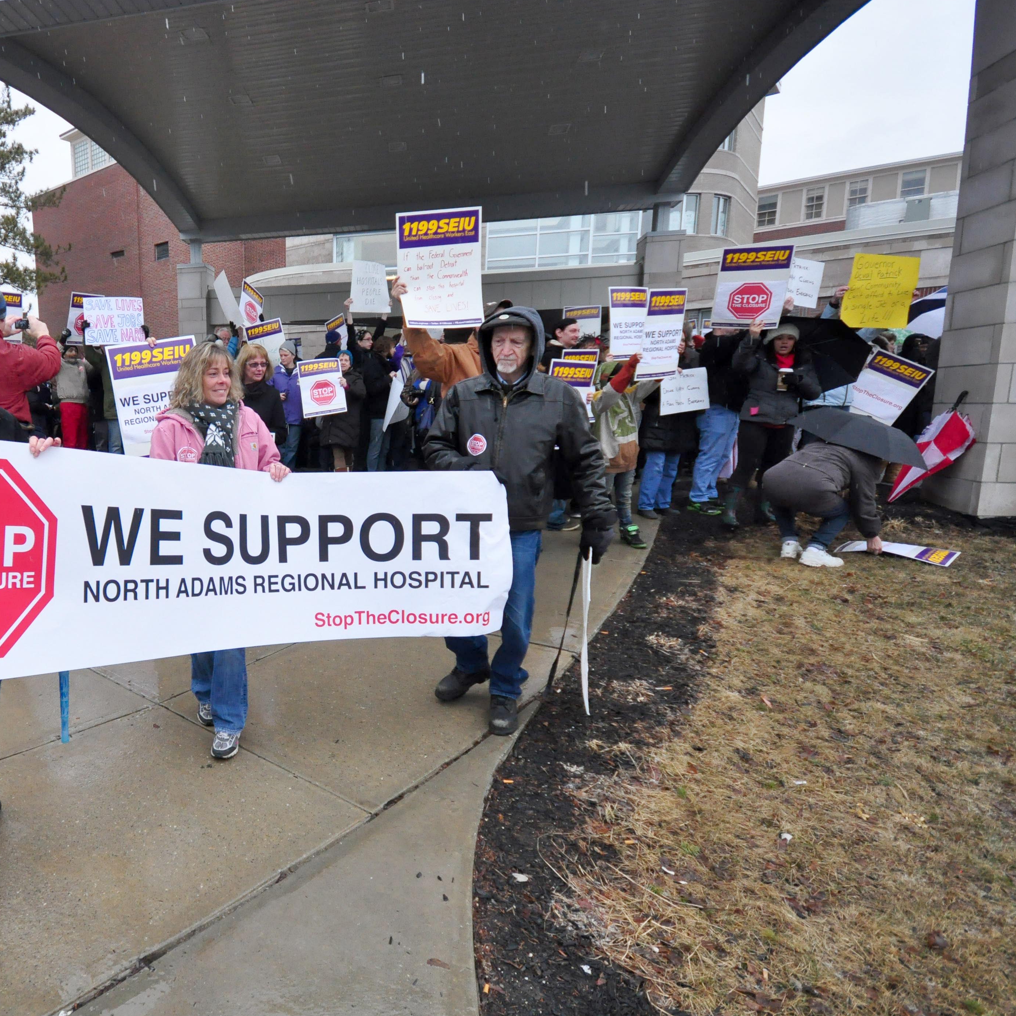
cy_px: 517
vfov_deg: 70.5
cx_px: 270
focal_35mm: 22
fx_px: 719
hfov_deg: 66.6
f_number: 5.6
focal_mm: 11
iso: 1000
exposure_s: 1/640
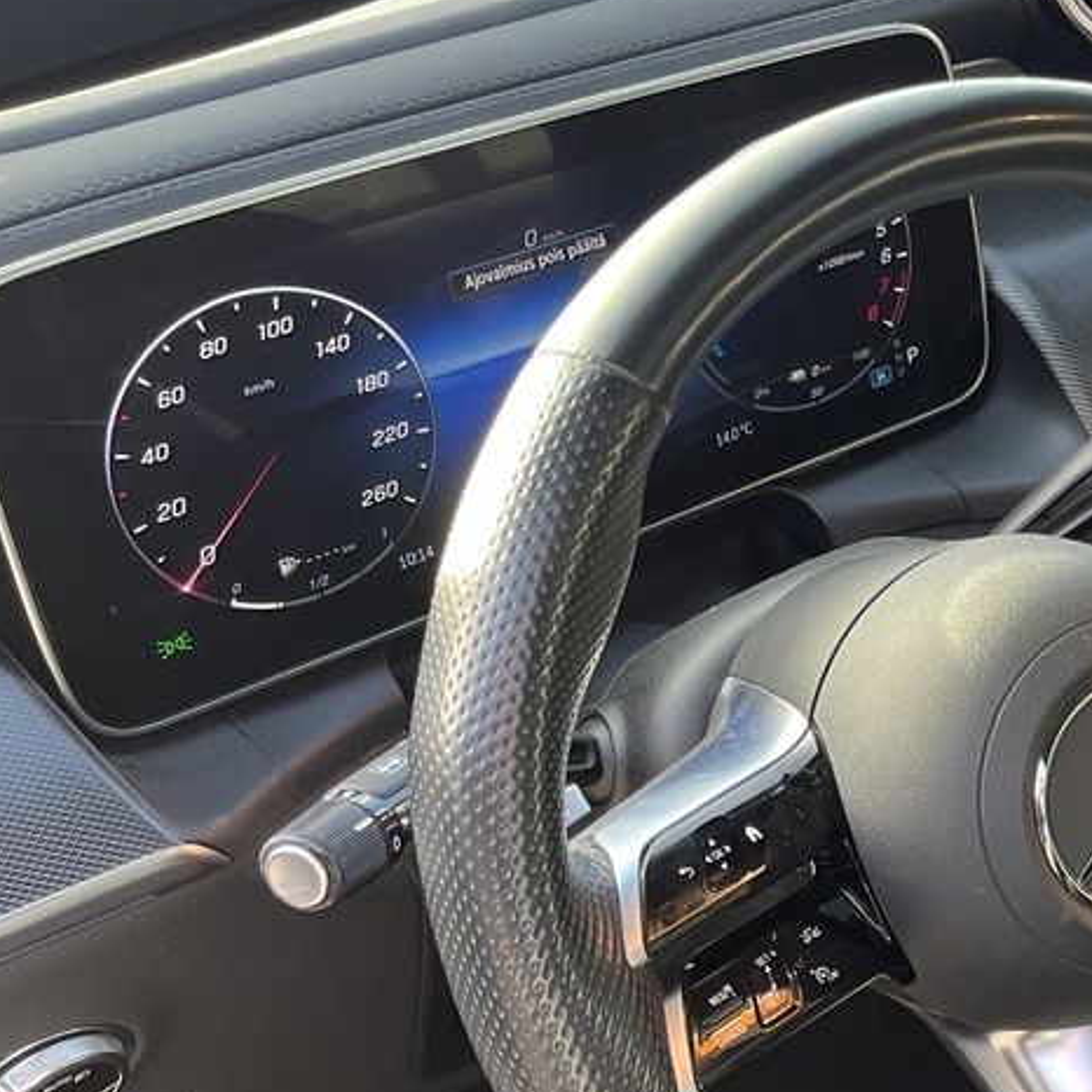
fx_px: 2534
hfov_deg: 21.1
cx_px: 1565
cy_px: 762
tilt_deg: -36.7
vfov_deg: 24.2
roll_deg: -5.2
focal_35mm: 71
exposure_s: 1/122
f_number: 1.6
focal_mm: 5.1
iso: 80
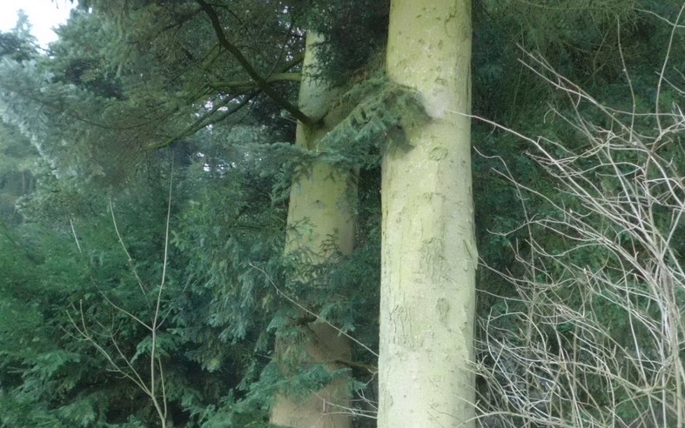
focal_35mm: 42
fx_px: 784
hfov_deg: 47.2
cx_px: 340
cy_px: 377
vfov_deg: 29.4
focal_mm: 4.6
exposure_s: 1/60
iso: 400
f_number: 3.2
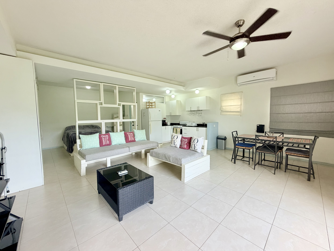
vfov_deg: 85.7
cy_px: 126
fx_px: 135
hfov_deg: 102.1
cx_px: 167
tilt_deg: -3.8
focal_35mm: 14
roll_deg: +1.0
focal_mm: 2.22
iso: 250
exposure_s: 1/121
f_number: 2.2
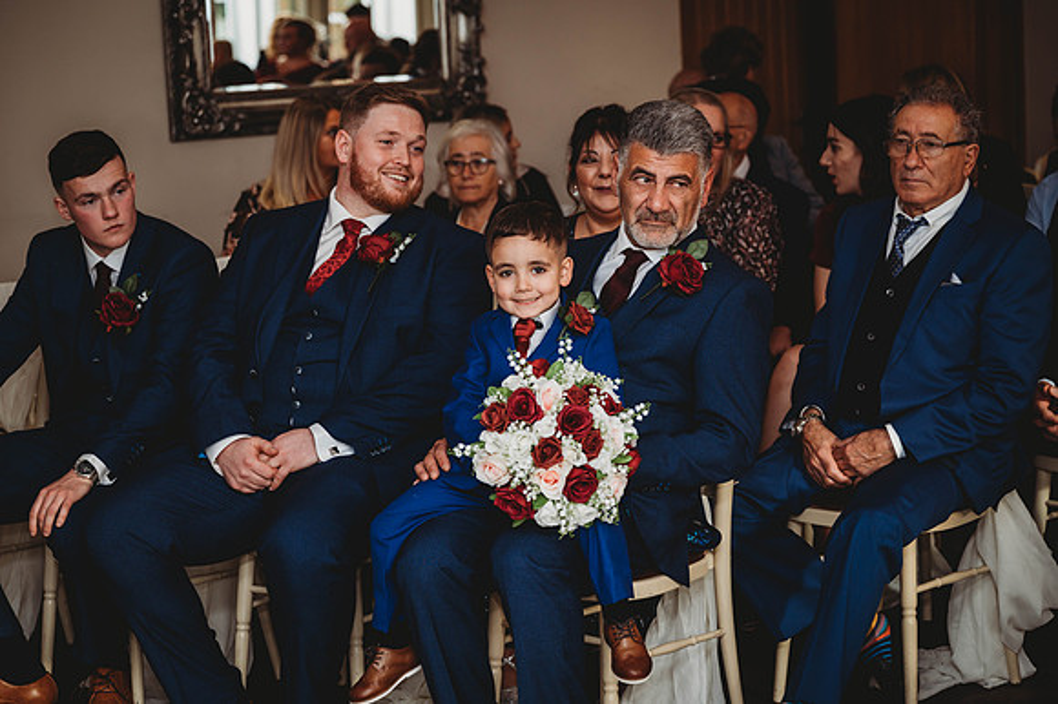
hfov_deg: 26.6
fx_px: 2234
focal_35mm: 76
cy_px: 322
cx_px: 543
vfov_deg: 17.9
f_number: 2.8
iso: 800
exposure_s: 1/160
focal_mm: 70
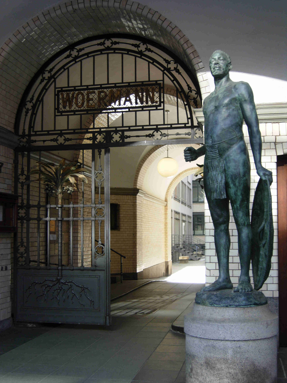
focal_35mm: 48
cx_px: 144
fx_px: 531
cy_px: 192
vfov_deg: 39.7
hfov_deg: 30.3
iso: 50
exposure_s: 1/87.9
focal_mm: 10.1
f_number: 3.1
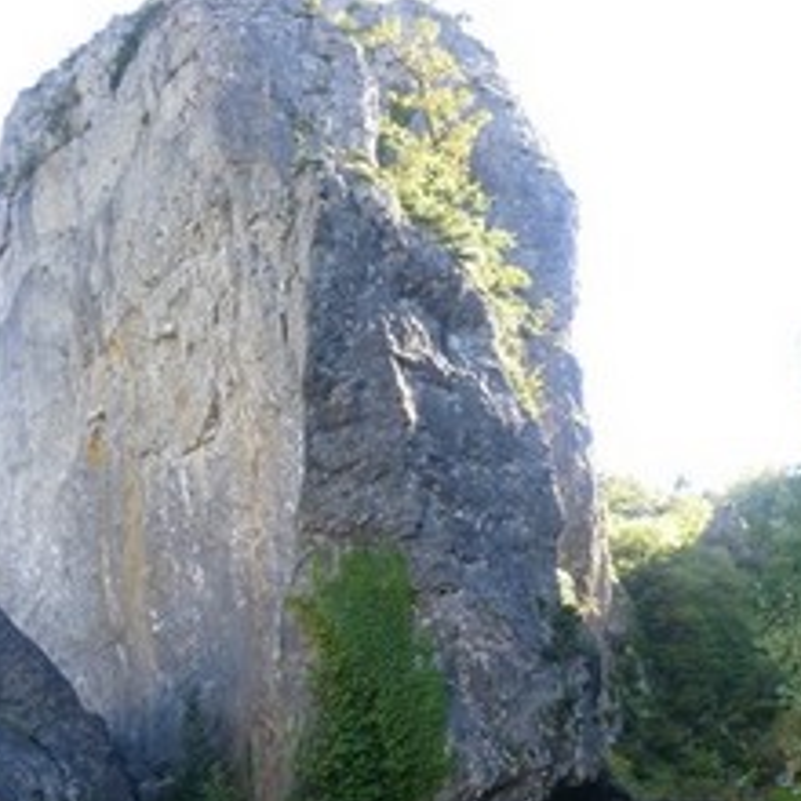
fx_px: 1414
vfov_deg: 31.0
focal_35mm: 54
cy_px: 612
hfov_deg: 31.6
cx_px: 335
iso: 80
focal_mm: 5
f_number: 2.8
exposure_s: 1/80
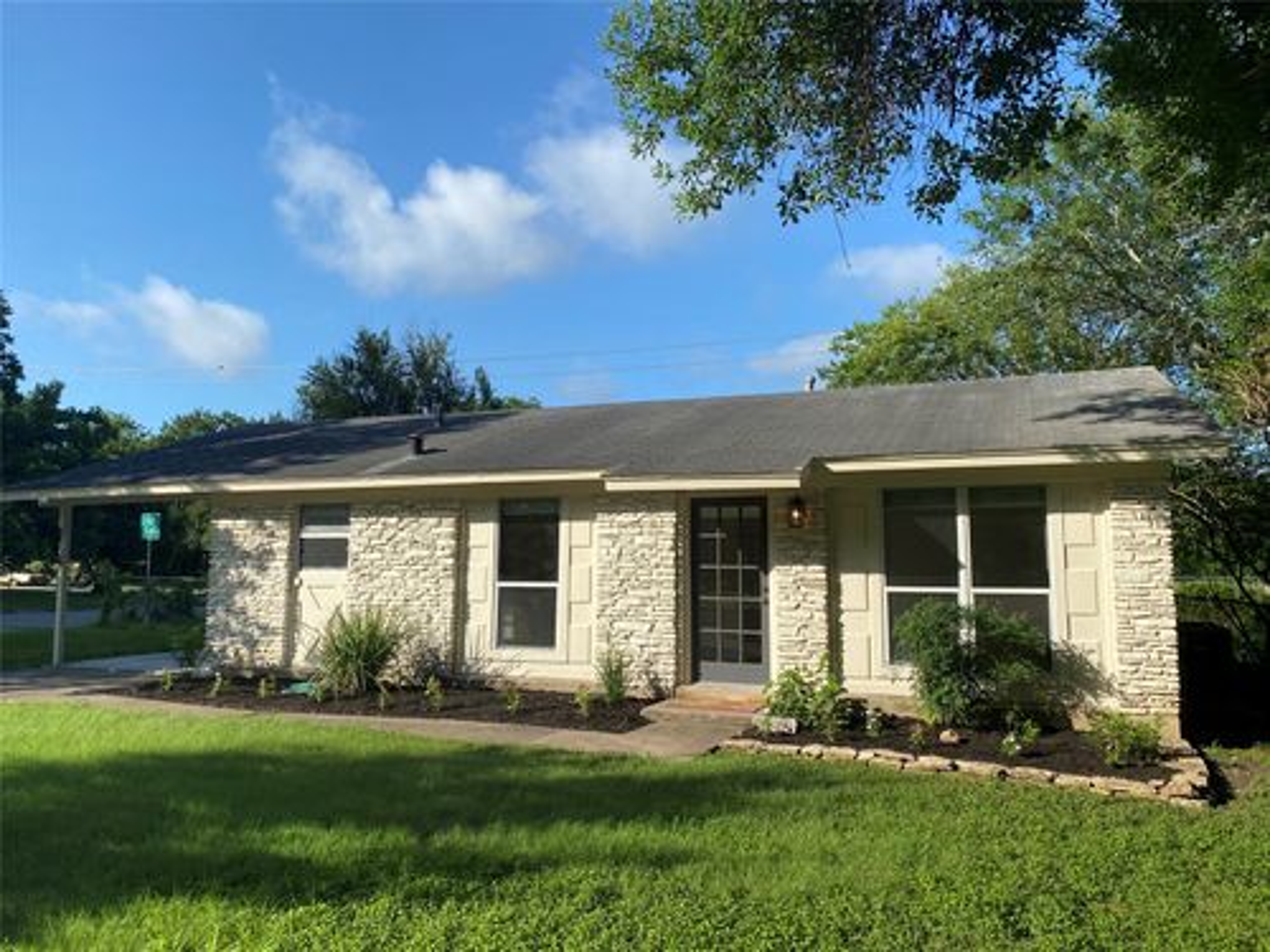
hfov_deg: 67.3
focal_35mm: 26
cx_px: 635
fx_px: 954
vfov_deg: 53.1
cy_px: 476
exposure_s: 1/2463
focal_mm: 4.25
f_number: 1.8
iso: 32
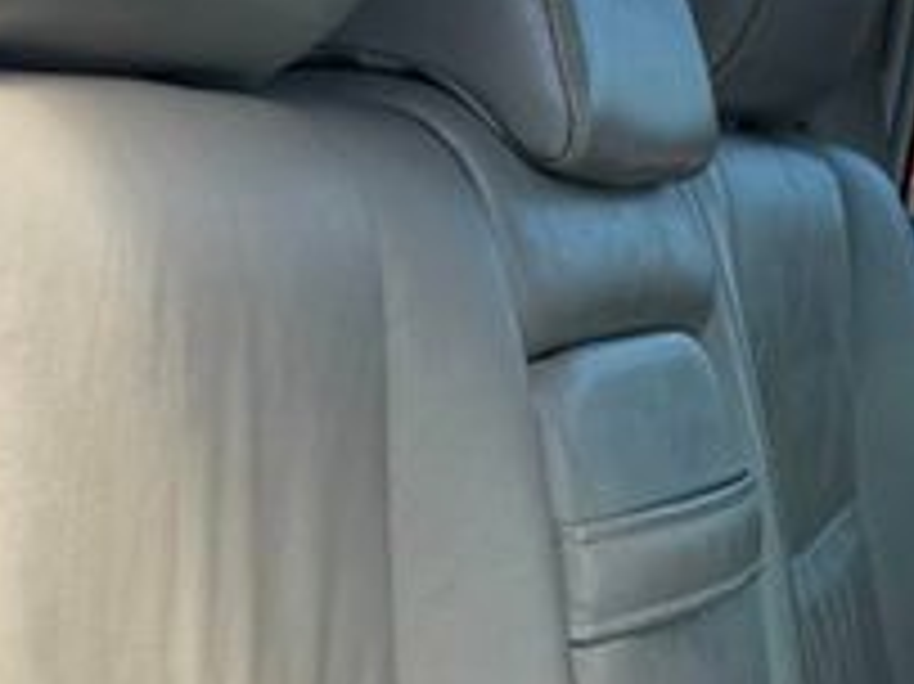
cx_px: 1175
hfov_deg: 15.5
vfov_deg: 12.1
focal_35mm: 121
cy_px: 698
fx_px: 3193
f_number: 1.78
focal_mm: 6.76
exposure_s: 1/544
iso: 80
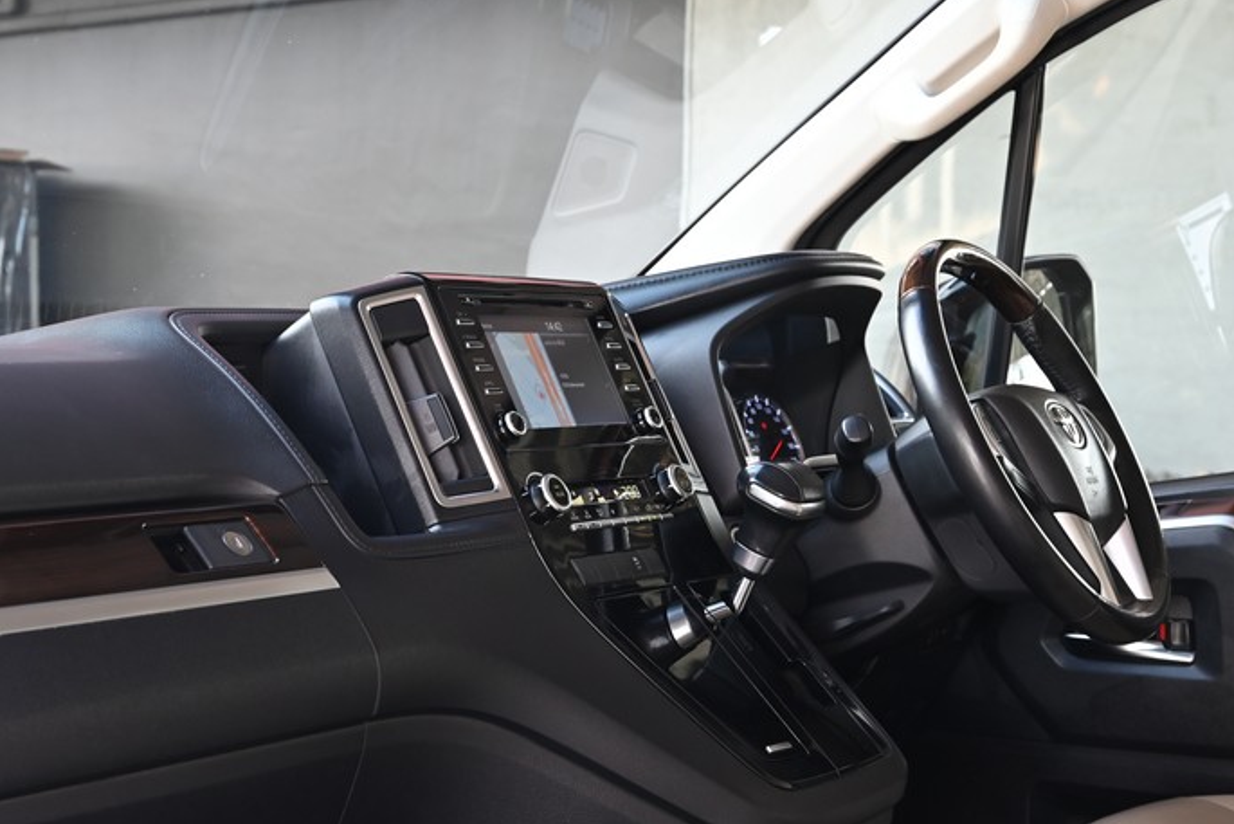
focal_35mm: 61
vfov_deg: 22.2
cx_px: 382
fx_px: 2091
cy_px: 507
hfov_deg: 32.5
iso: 400
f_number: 6.7
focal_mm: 38
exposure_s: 1/30
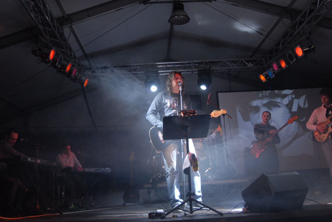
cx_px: 166
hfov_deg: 53.1
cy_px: 111
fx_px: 332
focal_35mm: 36
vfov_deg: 37.0
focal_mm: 24
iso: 800
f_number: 3.5
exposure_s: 1/40
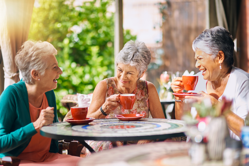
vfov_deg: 16.1
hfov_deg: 23.9
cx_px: 124
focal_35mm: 85
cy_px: 83
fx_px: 588
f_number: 1.6
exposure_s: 1/800
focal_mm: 85
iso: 200
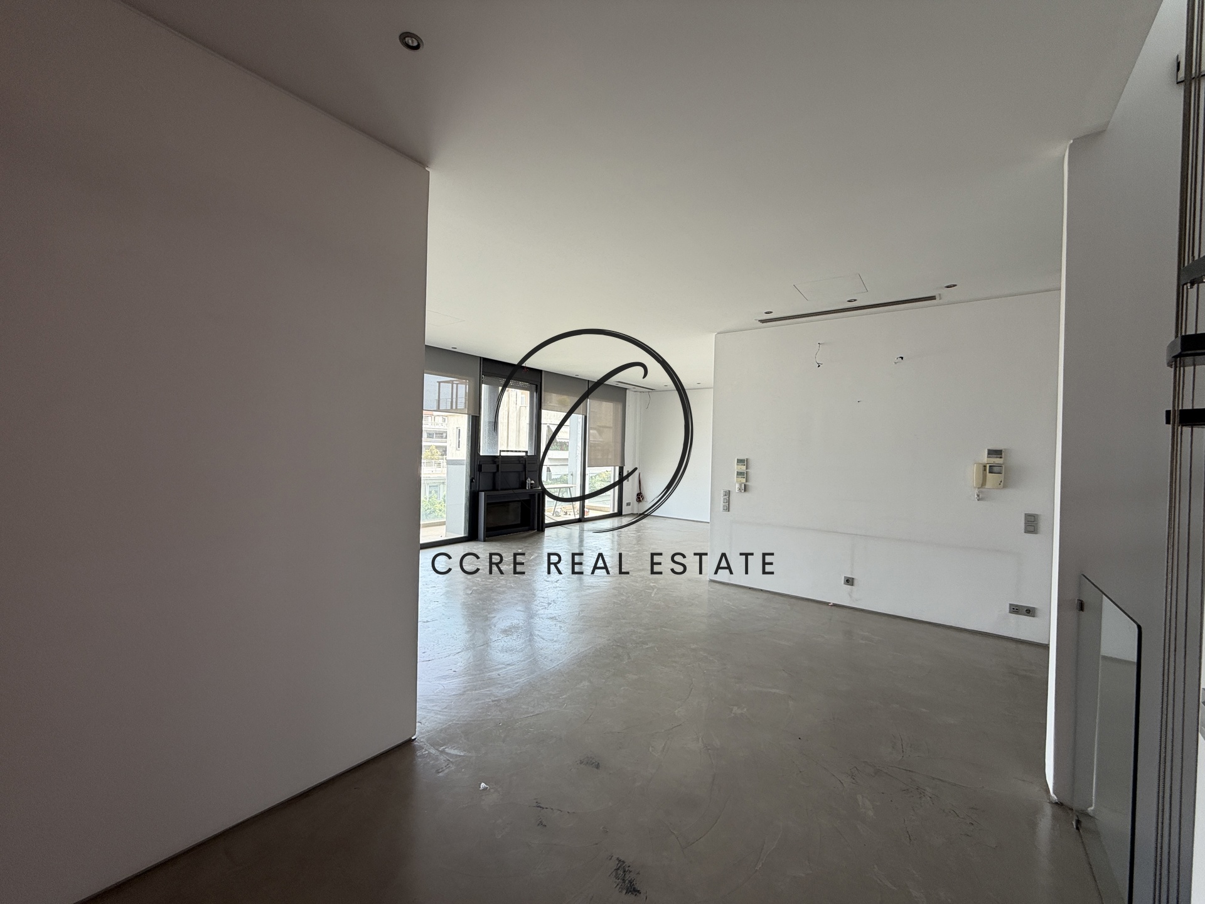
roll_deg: -1.9
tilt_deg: -0.7
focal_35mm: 14
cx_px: 602
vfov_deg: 85.7
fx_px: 487
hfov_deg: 102.1
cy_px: 452
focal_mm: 2.22
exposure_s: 1/121
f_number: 2.2
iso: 64
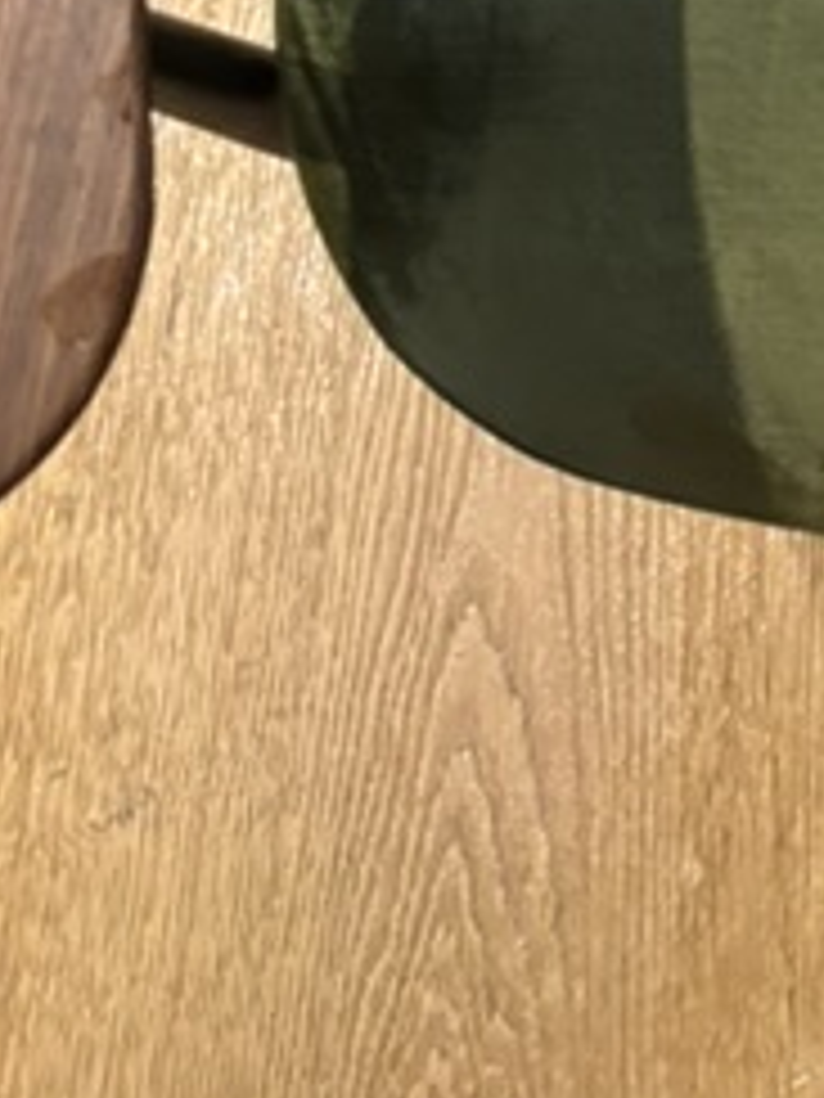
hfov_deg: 12.6
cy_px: -1076
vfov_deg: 14.9
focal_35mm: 109
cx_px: 1414
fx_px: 3460
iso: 400
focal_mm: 5.96
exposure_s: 1/50
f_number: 1.6
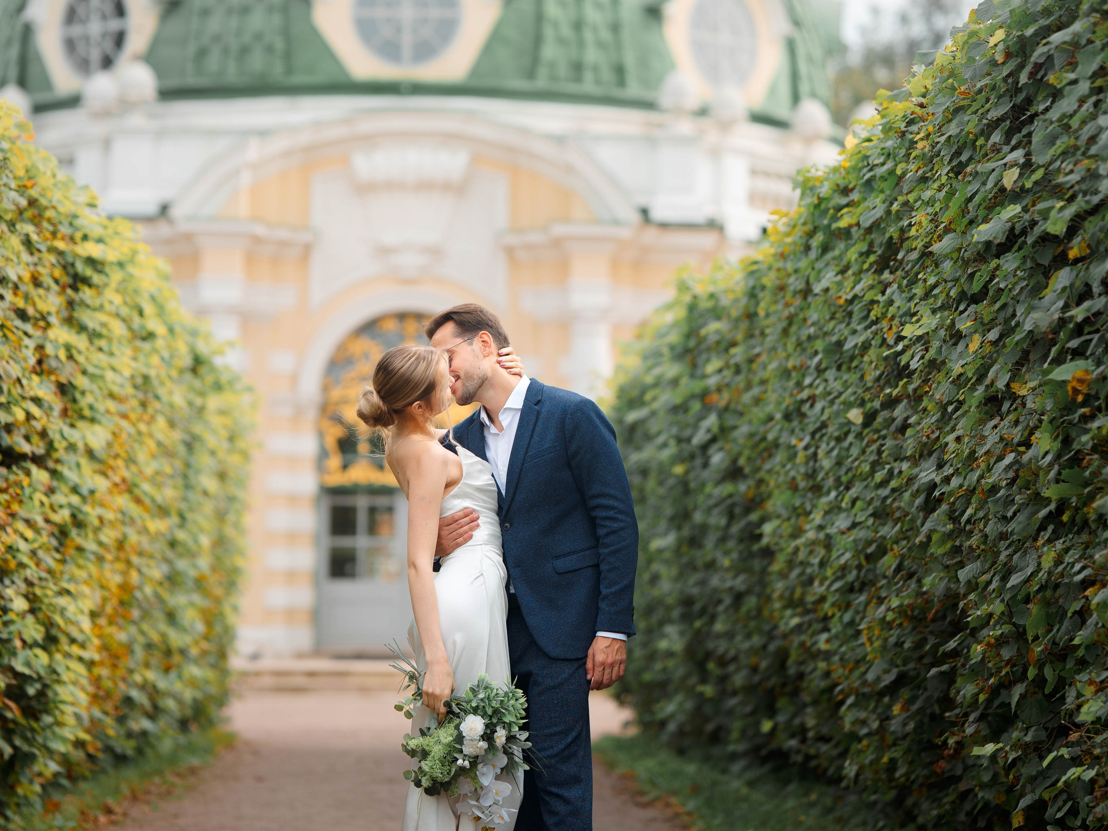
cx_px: 559
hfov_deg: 15.9
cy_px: 275
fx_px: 3969
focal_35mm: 124
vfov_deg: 11.9
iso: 100
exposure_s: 1/1000
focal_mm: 85
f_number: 2
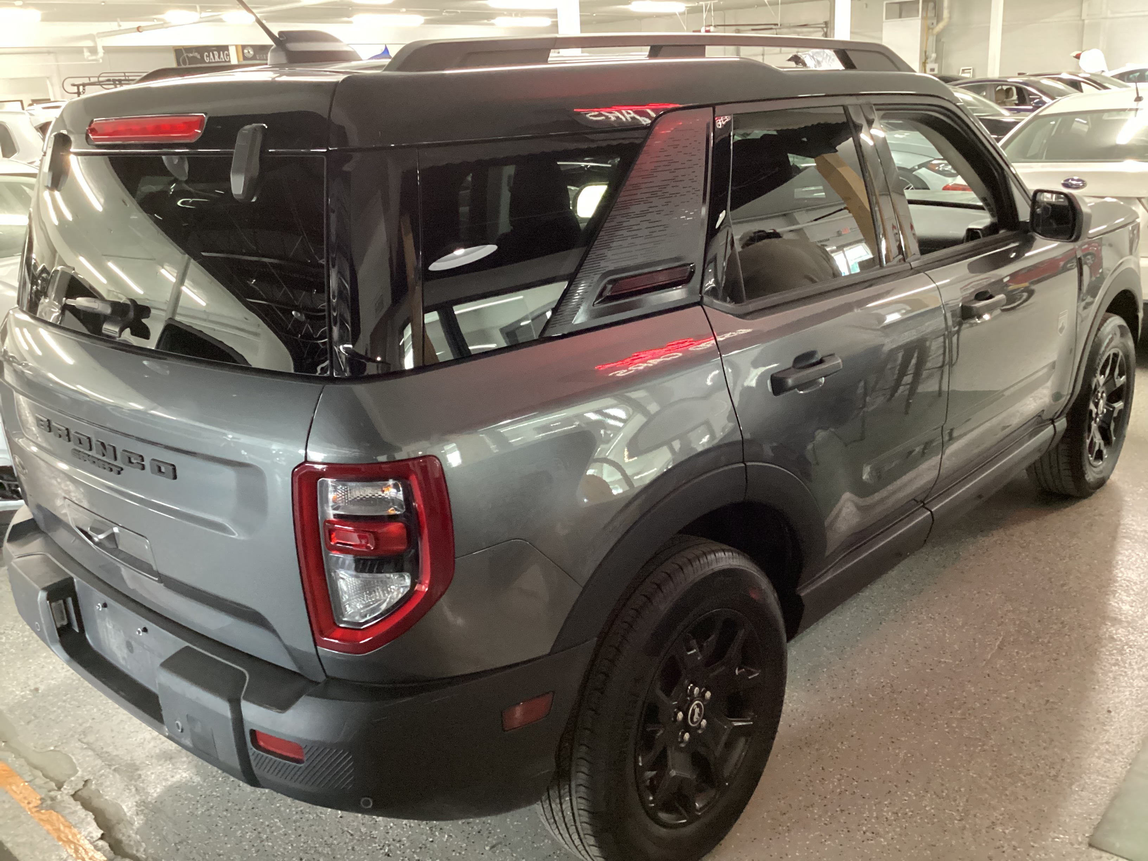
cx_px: 574
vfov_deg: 45.4
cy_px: 430
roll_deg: +2.3
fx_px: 1028
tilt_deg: -20.8
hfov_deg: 58.4
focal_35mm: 31
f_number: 2.4
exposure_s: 1/30
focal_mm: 3.3
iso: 640
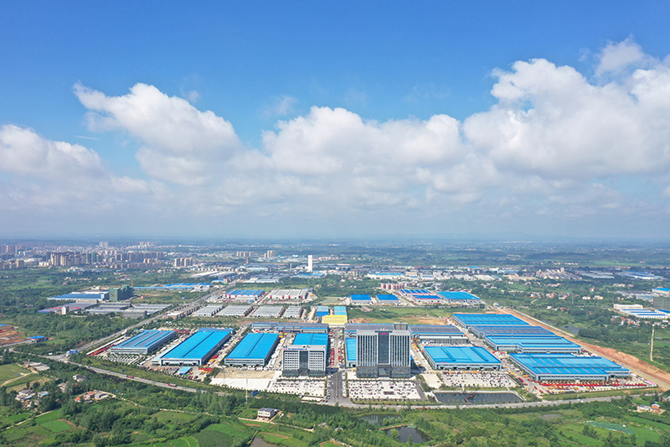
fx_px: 521
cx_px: 335
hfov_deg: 65.5
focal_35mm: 28
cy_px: 224
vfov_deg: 46.4
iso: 100
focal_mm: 10.26
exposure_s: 1/400
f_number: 5.6
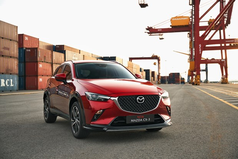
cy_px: 80
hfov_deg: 42.3
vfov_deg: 29.0
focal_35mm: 46
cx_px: 119
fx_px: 307
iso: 1000
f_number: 4
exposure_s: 1/100
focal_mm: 46.5
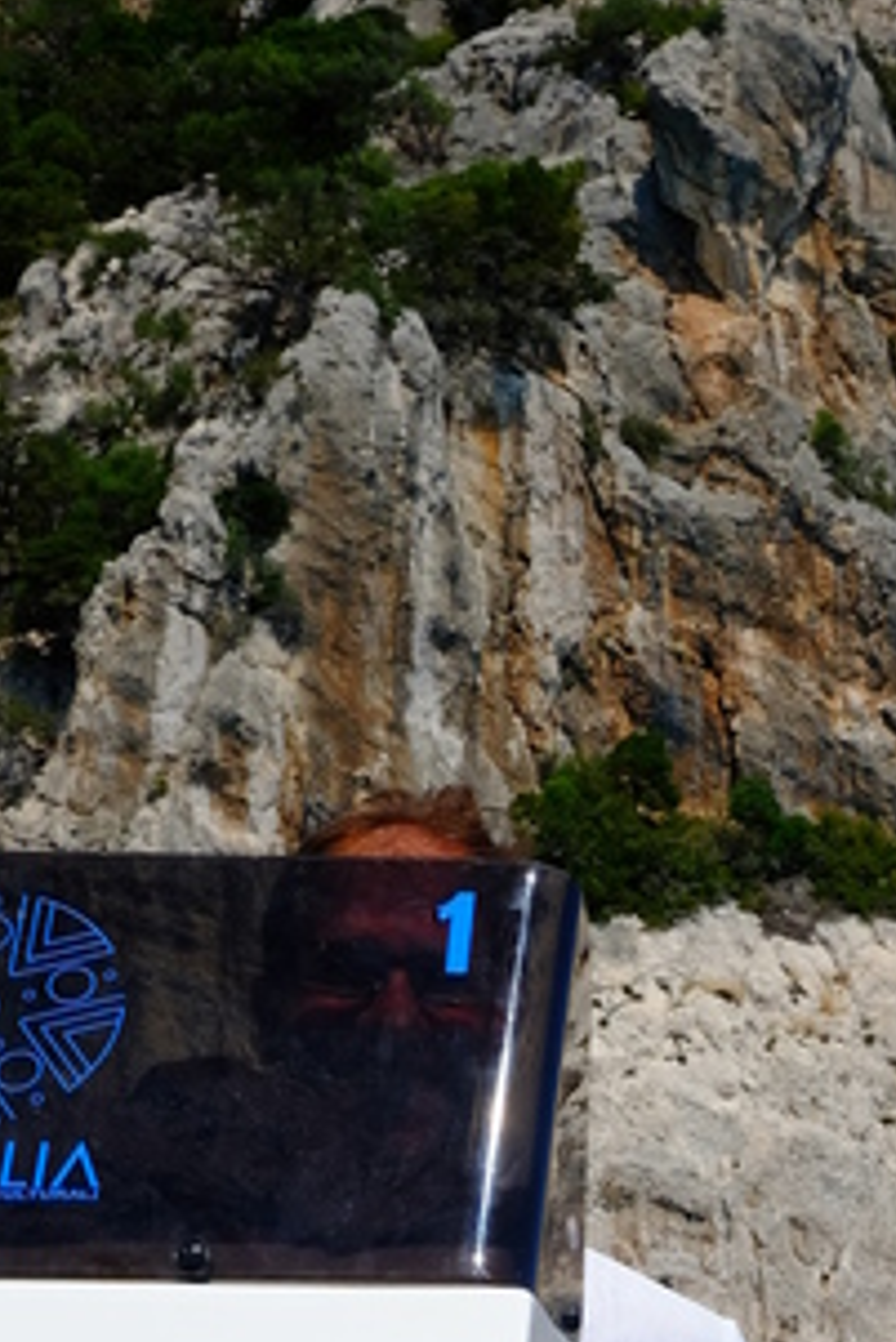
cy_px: 1552
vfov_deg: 20.6
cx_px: 934
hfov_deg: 14.4
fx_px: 3468
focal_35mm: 93
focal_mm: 23
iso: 400
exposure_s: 1/400
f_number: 8
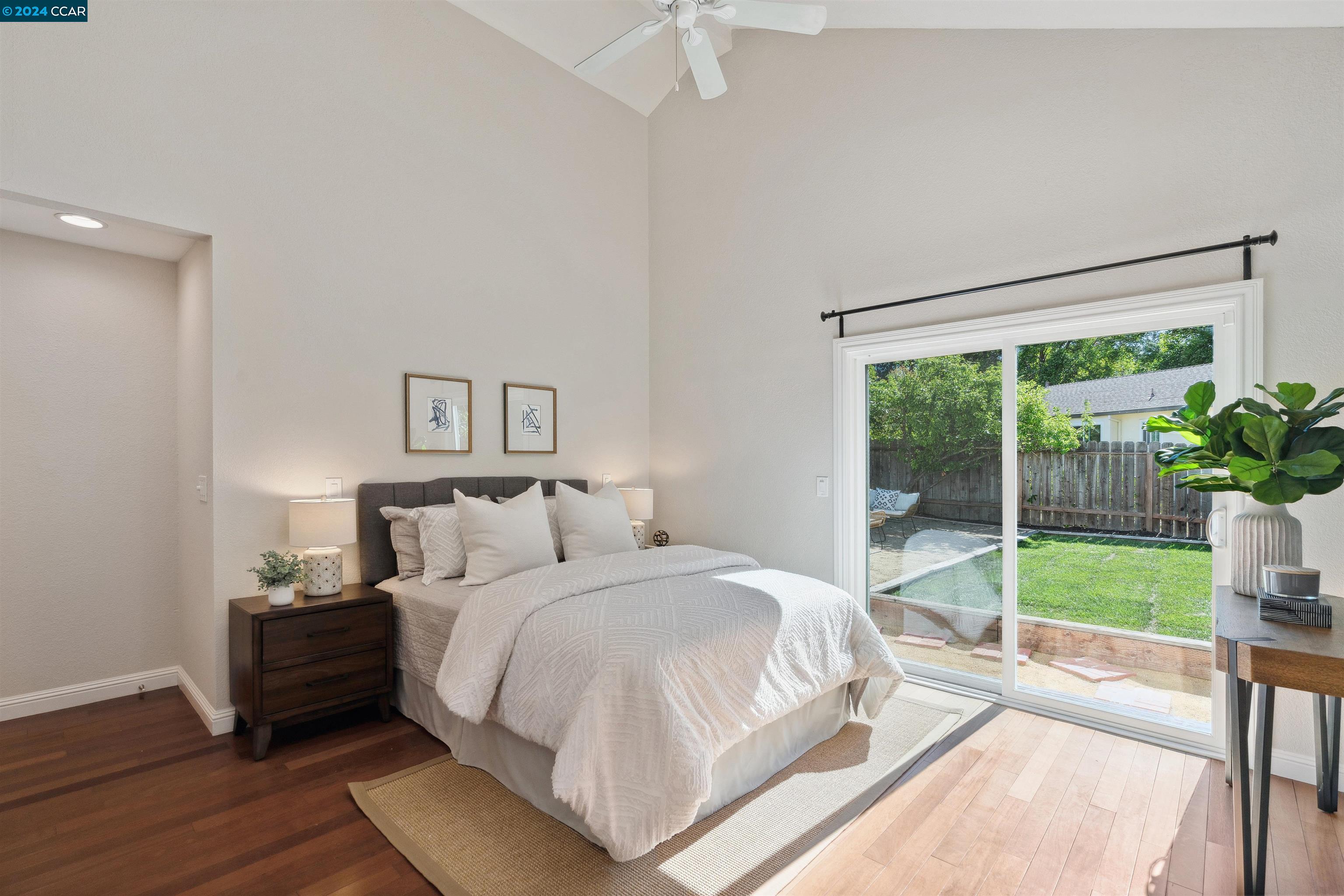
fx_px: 597
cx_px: 672
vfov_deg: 73.7
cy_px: 448
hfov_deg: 96.7
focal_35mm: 16
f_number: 9
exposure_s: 1/30
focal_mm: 16
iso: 320
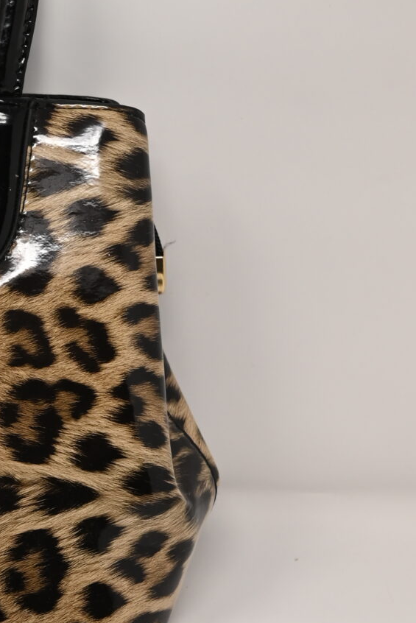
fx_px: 2095
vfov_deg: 16.8
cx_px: -155
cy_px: 486
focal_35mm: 121
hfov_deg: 11.0
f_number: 4.5
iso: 400
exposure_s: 1/250
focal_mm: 40
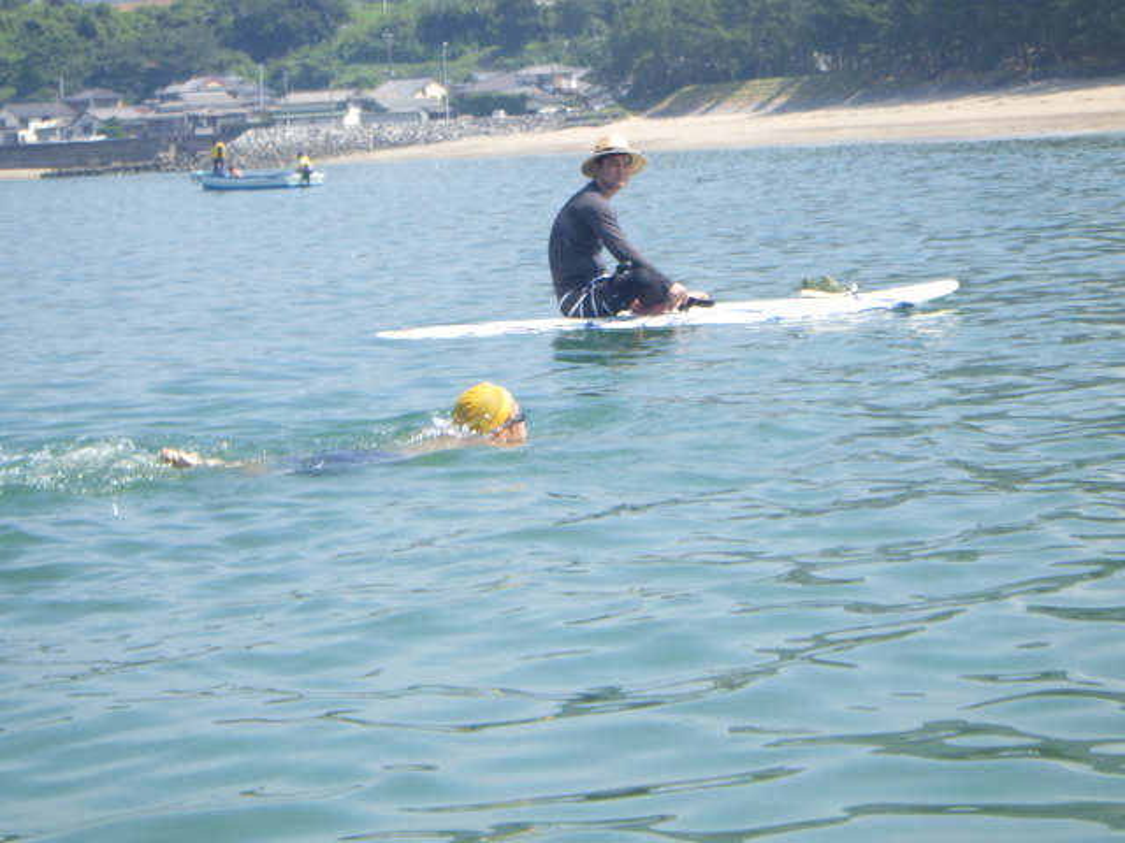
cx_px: 562
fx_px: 3737
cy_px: 422
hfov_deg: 17.1
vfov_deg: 12.9
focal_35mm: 115
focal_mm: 20.6
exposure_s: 1/320
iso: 125
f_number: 5.2
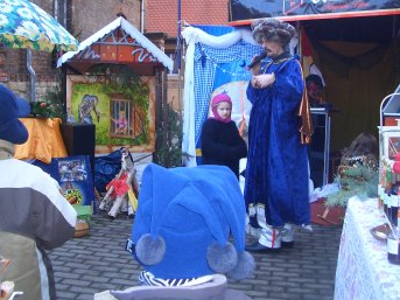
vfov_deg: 31.4
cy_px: 121
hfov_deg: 41.2
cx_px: 187
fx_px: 531
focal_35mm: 46
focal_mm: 5.8
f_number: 2.6
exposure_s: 1/40
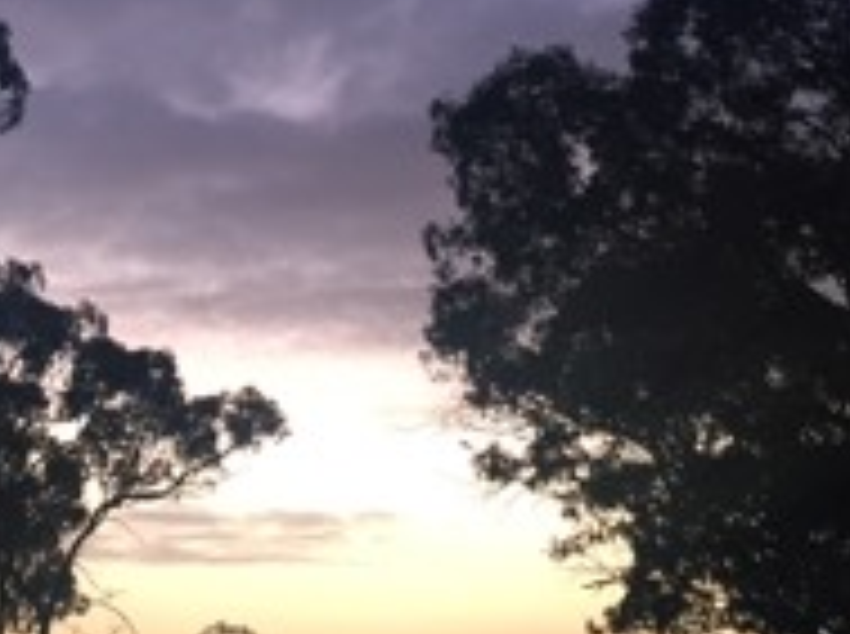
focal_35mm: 80
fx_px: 1961
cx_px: 126
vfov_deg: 18.2
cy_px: 112
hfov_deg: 23.9
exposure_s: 1/30
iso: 80
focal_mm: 4.15
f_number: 2.2
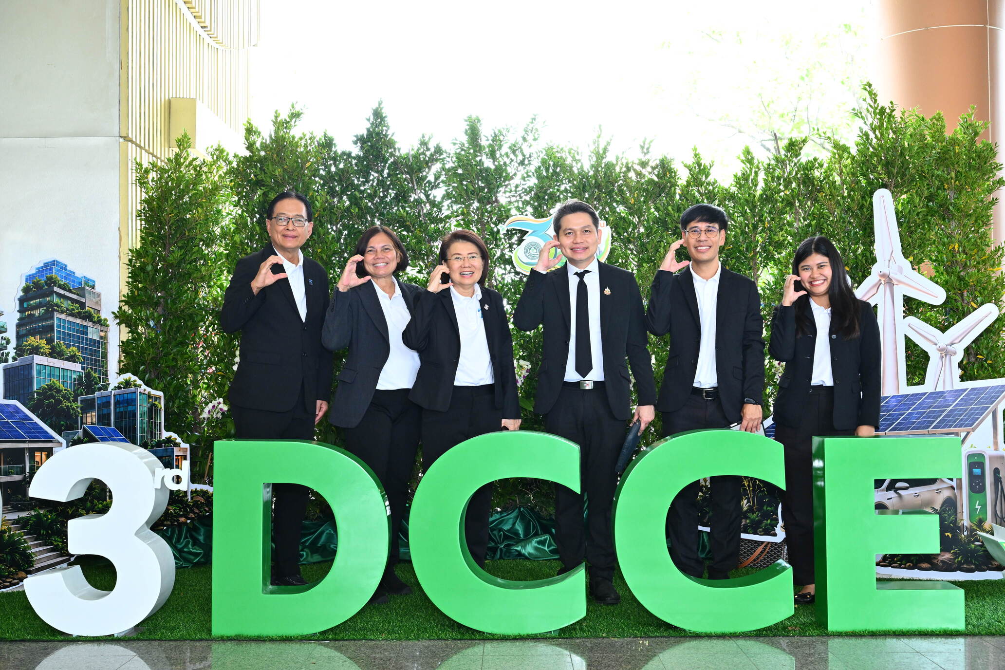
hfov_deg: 46.4
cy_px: 335
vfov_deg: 31.9
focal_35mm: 42
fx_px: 1172
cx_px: 502
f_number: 6.3
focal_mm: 42
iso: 1600
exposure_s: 1/200
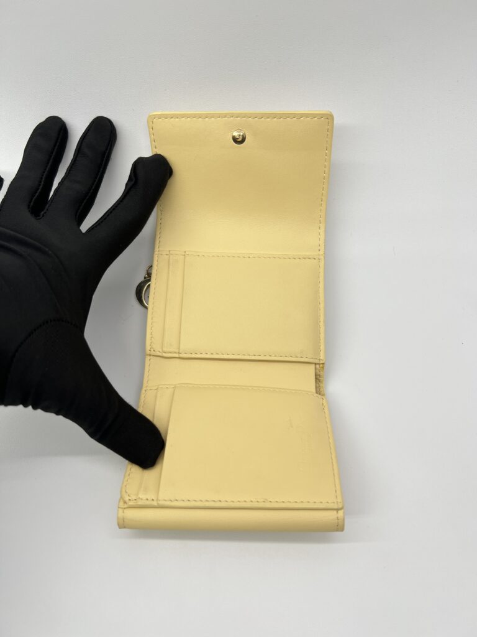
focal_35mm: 26
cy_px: 318
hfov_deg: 53.1
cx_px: 238
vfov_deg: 67.3
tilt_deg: -54.3
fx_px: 478
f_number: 1.5
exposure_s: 1/140
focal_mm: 5.7
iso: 32
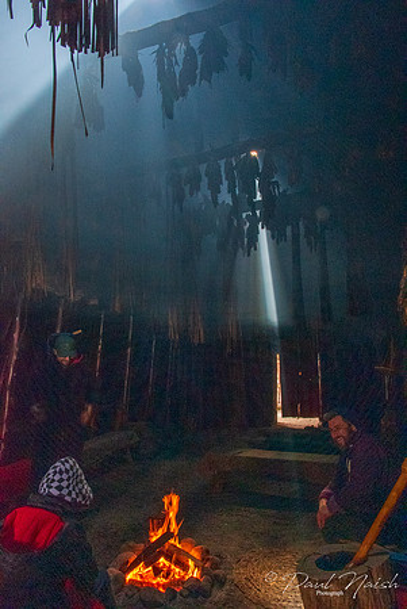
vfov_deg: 65.4
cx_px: 204
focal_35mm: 28
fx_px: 474
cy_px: 304
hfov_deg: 46.5
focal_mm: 28
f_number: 22
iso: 10000
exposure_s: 1/50
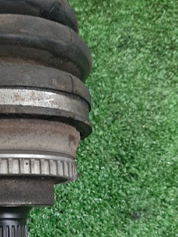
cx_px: 6
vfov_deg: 34.4
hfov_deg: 25.4
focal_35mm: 55
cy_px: 169
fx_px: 377
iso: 199
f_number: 1.7
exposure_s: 1/33
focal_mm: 3.93
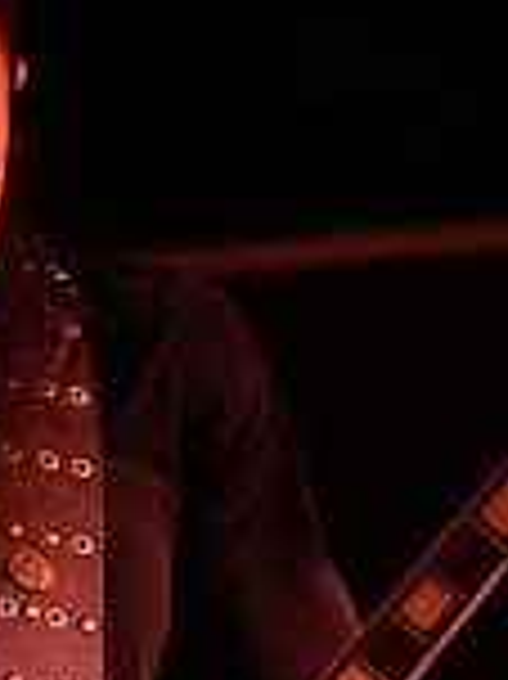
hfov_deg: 2.6
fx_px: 11247
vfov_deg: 3.4
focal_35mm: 574
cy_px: 923
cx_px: 36
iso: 6400
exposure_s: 1/250
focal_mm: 200
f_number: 2.8
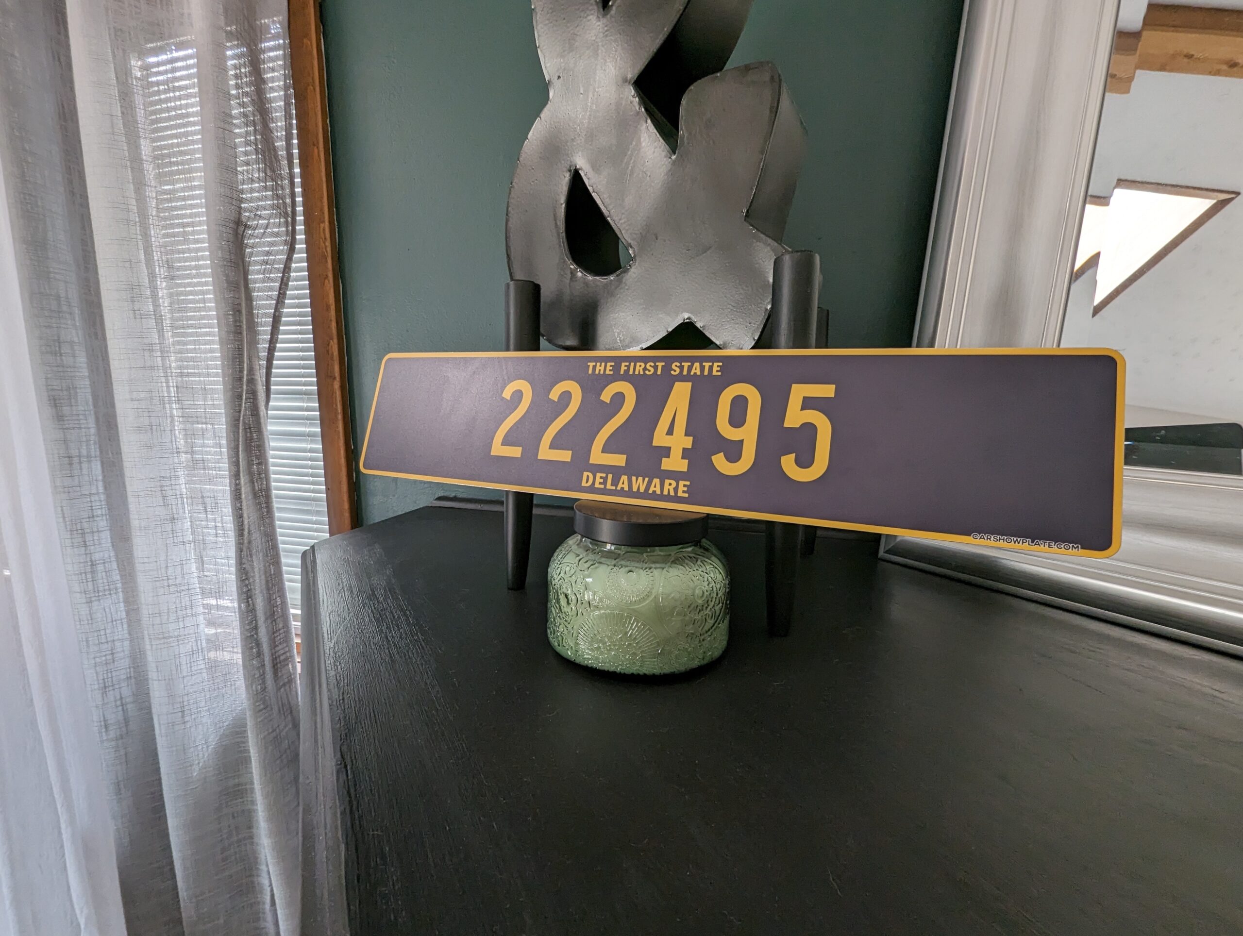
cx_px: 622
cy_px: 468
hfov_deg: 106.1
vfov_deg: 90.1
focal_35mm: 13
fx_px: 468
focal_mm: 1.95
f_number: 2.2
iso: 153
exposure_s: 1/46.9
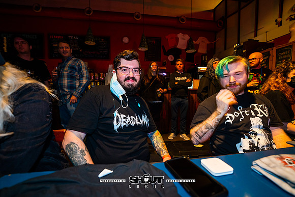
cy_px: 98
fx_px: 115
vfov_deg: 81.2
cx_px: 148
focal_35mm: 14
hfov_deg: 104.2
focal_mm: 14
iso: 1250
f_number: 2.8
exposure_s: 1/50
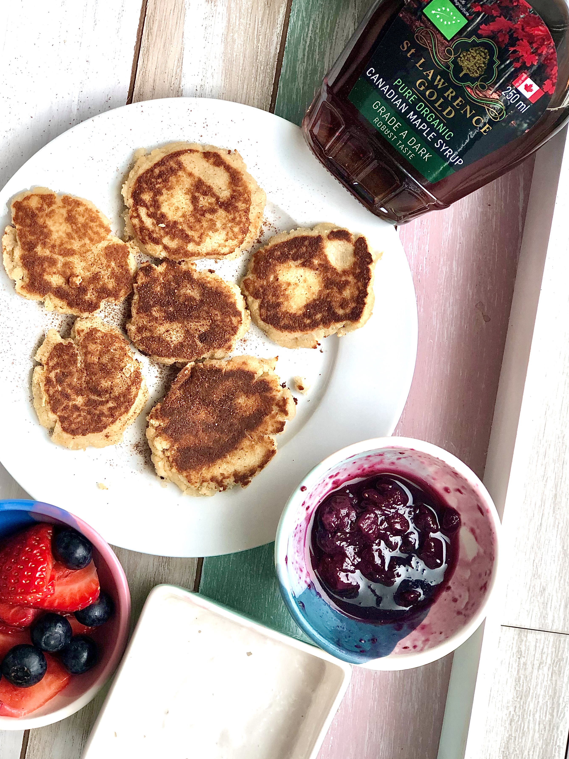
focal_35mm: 64
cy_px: 386
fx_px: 1403
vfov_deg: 30.3
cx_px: 266
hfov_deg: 22.9
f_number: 2.8
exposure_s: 1/60
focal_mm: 6.6
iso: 25
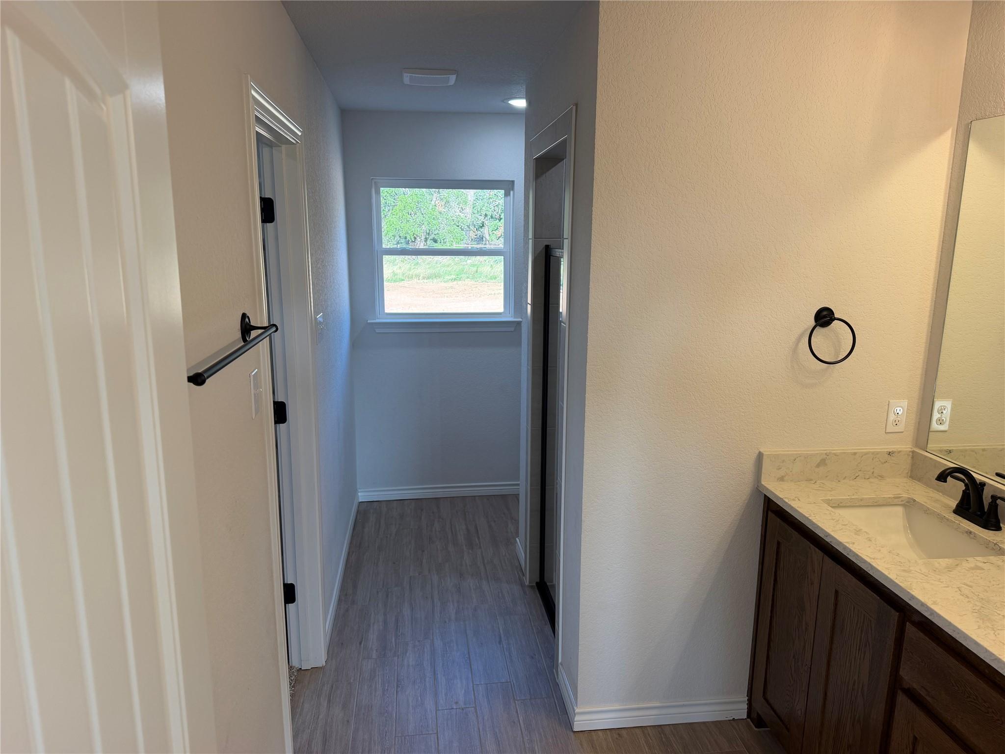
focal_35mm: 24
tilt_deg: -12.1
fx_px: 697
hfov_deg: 71.6
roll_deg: -0.1
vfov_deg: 56.8
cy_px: 377
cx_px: 502
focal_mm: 6.76
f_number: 1.78
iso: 64
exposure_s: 1/161
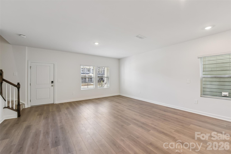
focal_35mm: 15
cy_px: 77
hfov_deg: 100.4
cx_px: 116
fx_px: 96
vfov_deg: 77.3
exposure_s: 1/13
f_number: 8
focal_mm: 15
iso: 200
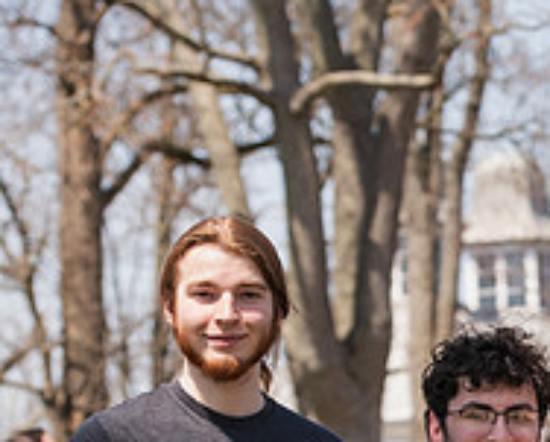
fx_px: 4337
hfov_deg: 7.2
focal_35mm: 266
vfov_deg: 5.8
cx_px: 749
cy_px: 563
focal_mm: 92
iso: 160
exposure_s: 1/400
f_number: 5
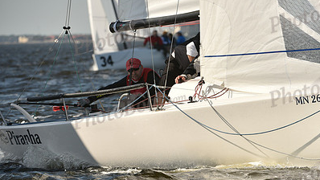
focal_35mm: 412
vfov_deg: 3.0
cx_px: 228
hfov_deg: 5.2
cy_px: 139
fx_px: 3496
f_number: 7.1
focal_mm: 270
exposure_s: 1/1250
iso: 250
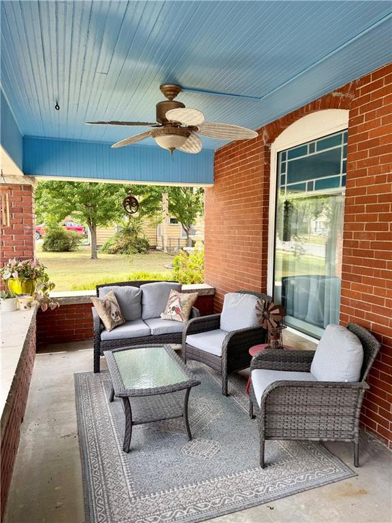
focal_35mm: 24
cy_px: 262
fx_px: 362
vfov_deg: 71.6
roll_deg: -0.7
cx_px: 196
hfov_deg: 56.8
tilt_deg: -5.3
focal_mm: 6.76
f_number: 1.78
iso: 80
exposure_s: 1/389
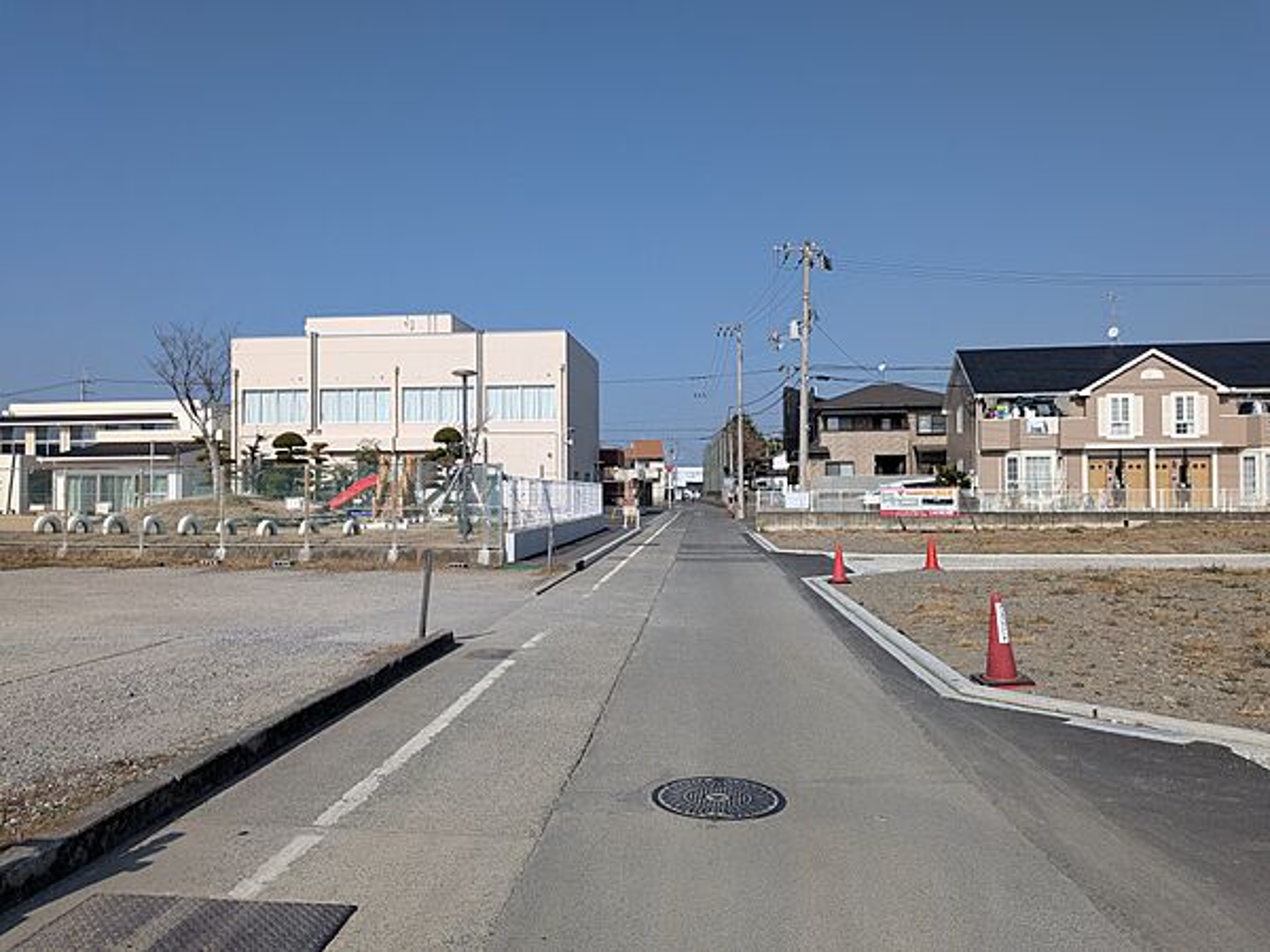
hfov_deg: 71.6
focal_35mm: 24
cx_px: 635
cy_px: 476
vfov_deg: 56.8
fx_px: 881
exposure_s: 1/2924
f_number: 1.7
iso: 27
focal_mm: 4.53
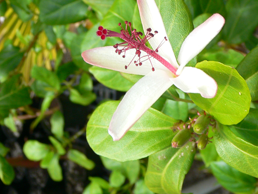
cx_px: 140
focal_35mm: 52
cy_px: 68
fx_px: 388
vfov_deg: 27.9
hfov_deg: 36.8
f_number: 4
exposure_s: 1/250
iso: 80
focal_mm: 4.6
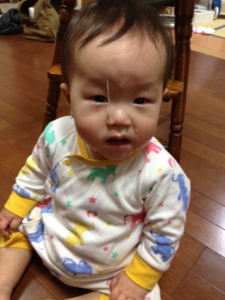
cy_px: 150
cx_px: 112
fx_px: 303
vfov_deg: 52.6
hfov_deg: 40.7
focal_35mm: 35
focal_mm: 4.28
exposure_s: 1/20
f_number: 2.4
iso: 200
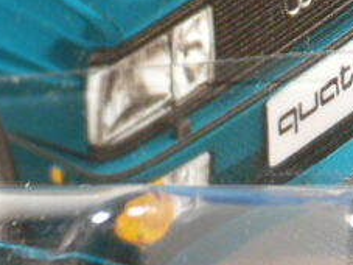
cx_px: 8
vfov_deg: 4.6
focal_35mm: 325
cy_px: 318
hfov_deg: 6.1
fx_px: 3312
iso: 200
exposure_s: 1/40
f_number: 3.2
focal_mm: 12.6
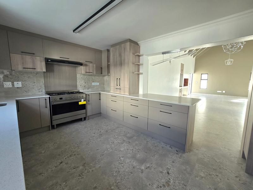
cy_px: 95
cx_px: 126
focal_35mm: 13
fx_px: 95
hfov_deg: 106.2
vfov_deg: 89.9
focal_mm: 2.2
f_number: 2.2
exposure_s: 1/60.2
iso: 50
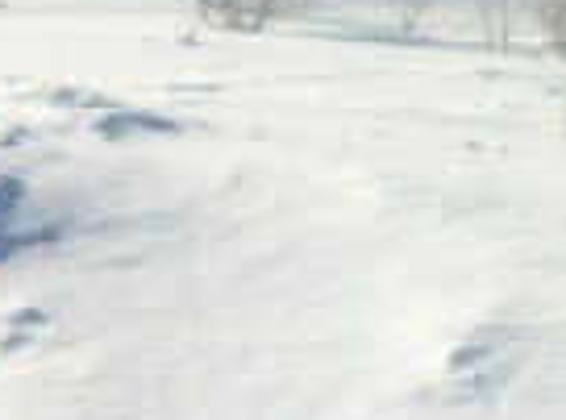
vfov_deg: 11.0
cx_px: 516
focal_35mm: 129
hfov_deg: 15.2
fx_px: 2102
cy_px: -181
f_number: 2.8
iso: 80
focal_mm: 3.85
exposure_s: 1/2742
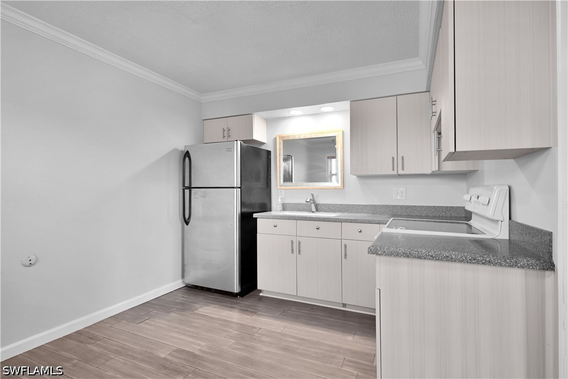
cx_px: 284
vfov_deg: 67.4
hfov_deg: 90.0
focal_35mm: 18
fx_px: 284
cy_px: 190
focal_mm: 12
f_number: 3.5
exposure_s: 1/20
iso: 160
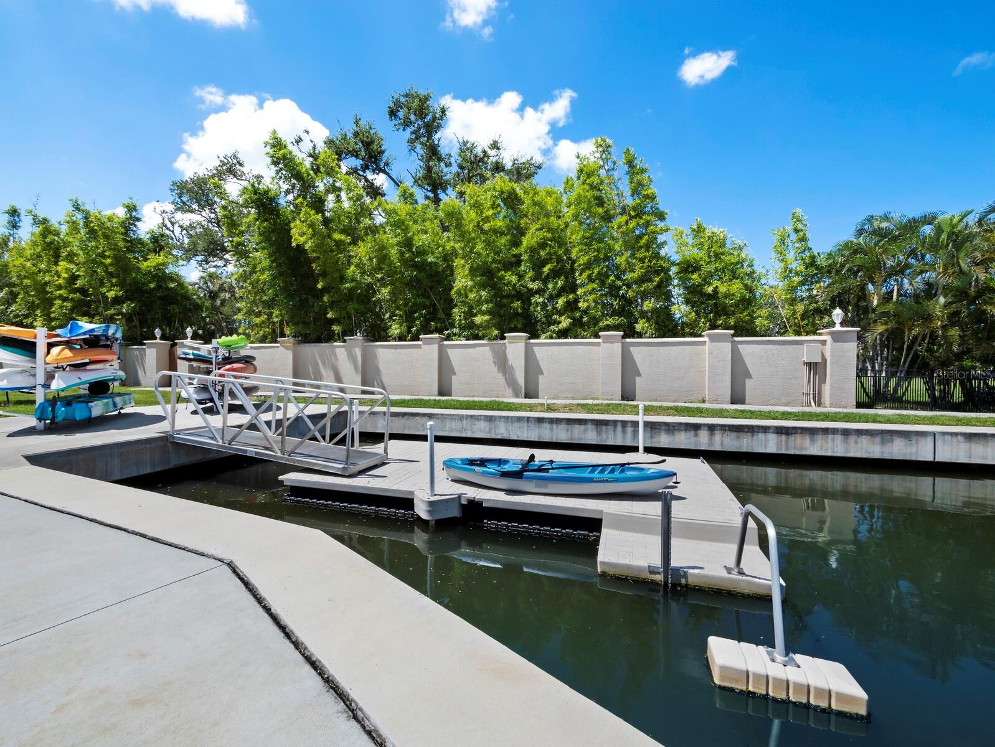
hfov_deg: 102.0
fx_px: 403
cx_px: 498
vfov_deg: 85.7
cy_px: 374
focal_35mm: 14
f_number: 11
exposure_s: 1/320
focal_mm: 7
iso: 400
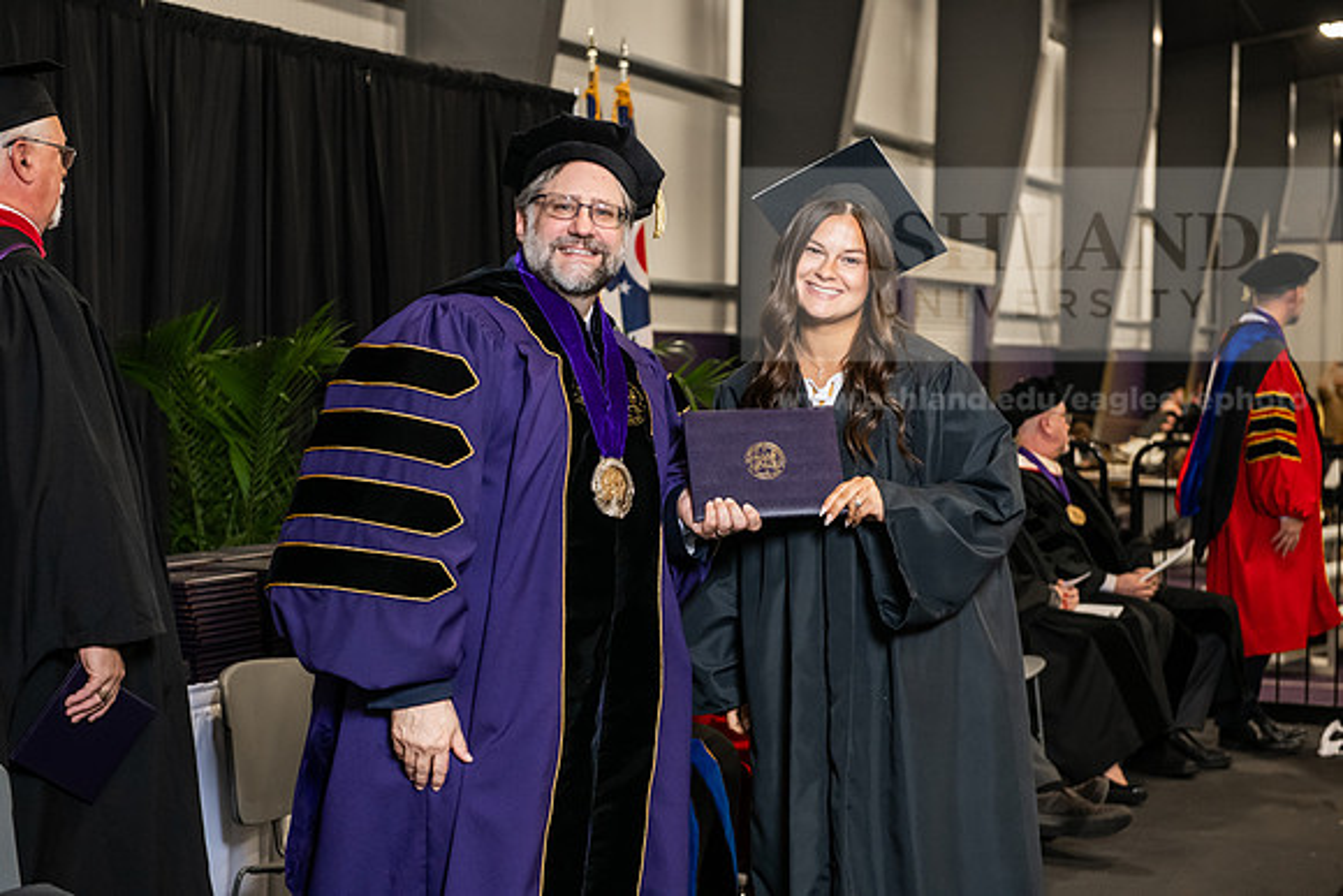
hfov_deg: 28.8
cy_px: 448
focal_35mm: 70
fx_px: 2612
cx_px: 672
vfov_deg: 19.5
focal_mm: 70
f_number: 5
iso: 2500
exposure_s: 1/200
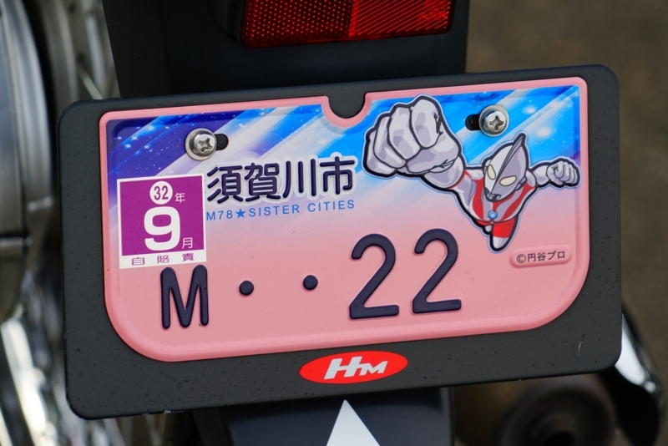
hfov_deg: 10.4
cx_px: 334
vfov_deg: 6.9
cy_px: 223
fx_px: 3675
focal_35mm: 198
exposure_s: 1/200
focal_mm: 198
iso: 160
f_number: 6.3
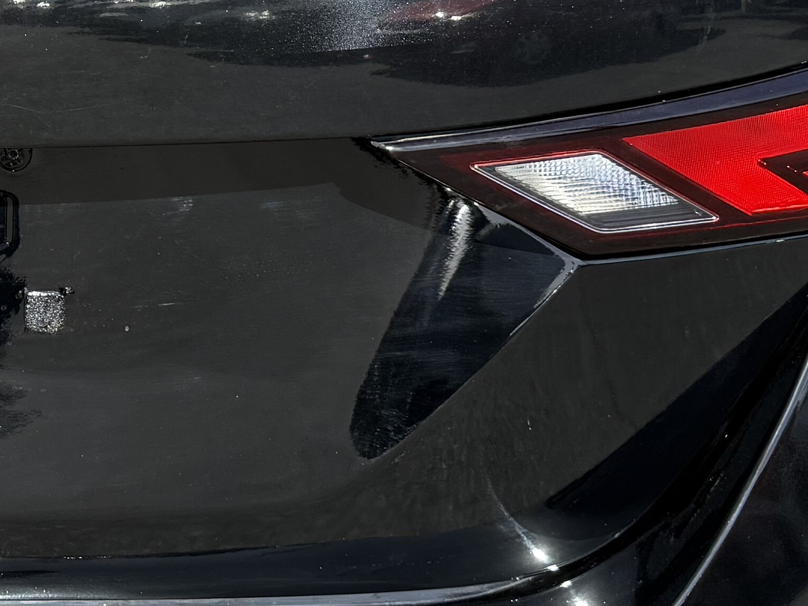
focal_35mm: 90
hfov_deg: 20.5
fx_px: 2101
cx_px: -141
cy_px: 34
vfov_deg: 16.2
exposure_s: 1/1727
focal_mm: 6.76
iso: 100
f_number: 1.78
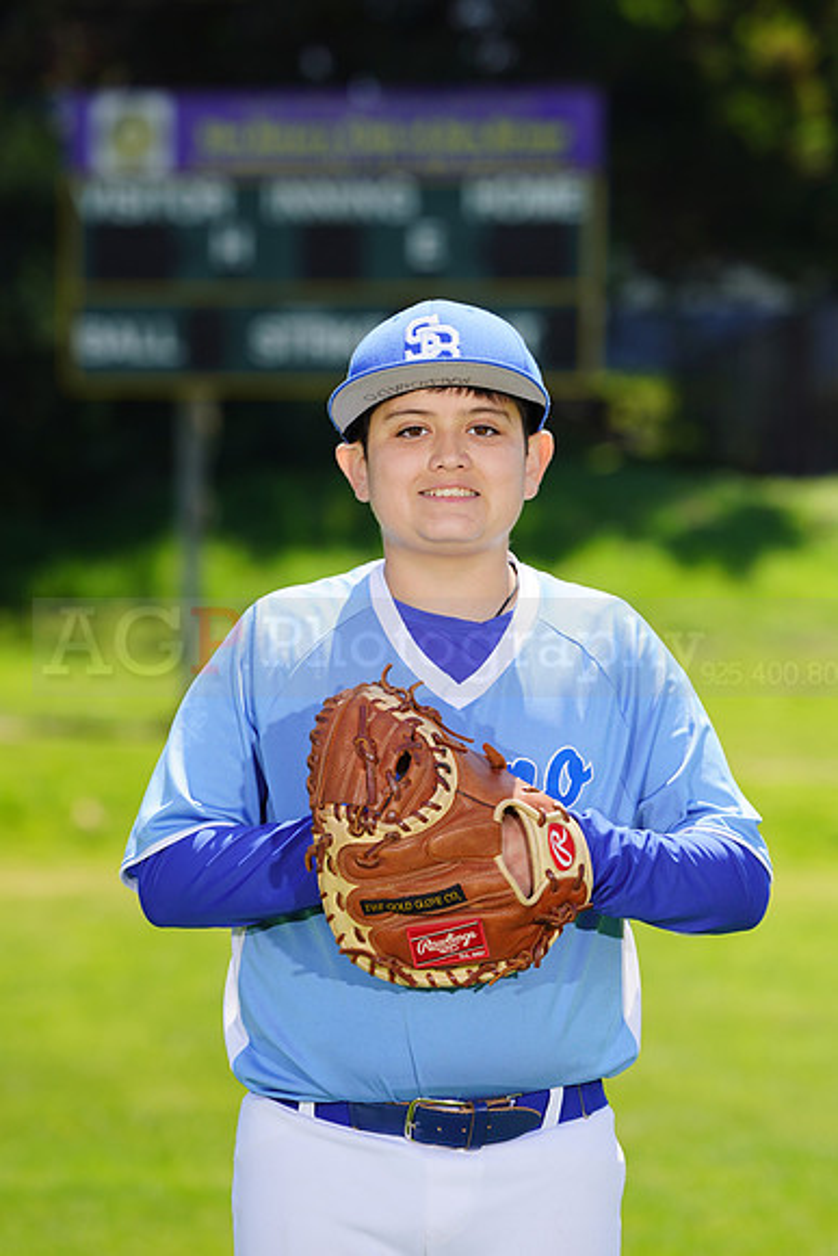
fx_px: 8619
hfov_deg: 5.6
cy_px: 628
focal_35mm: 247
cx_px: 419
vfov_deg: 8.3
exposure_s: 1/250
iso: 100
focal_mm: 247
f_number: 8
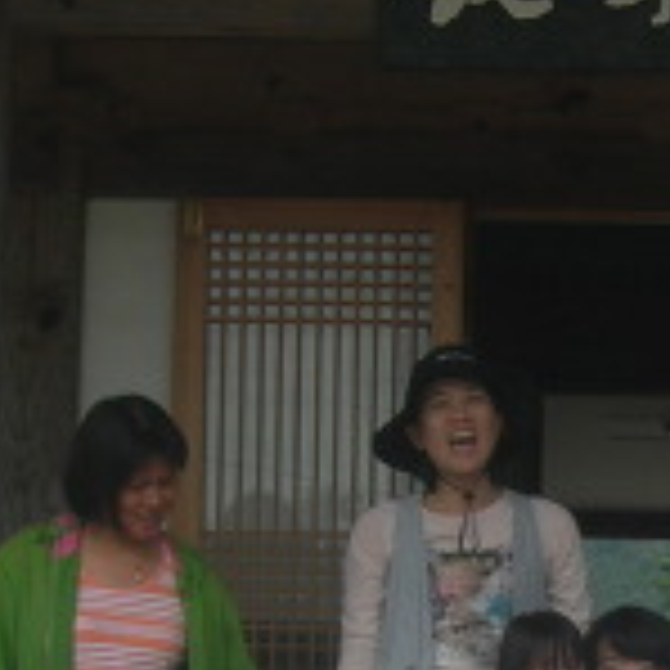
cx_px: 706
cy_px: 621
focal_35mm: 156
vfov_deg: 11.1
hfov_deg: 11.1
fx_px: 3416
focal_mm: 8.5
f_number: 4.9
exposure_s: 1/420
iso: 50
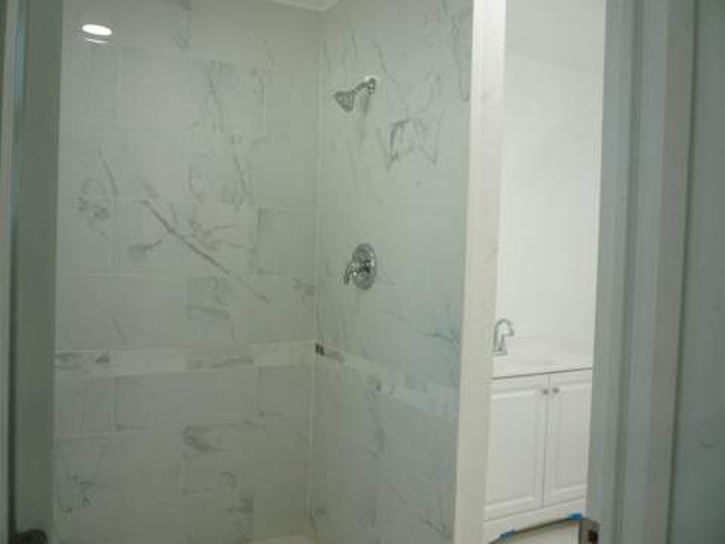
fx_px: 628
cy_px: 272
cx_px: 362
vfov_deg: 46.8
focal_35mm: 30
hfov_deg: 60.0
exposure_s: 1/40
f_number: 3.3
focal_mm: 5.2
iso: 100
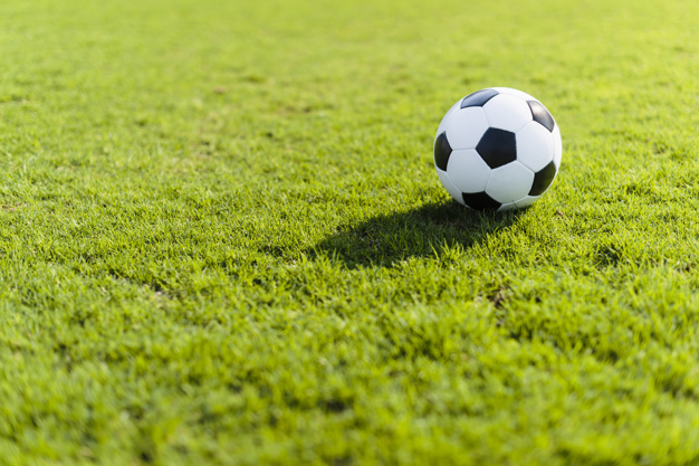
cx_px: 350
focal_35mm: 50
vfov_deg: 27.0
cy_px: 233
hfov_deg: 39.6
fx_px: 971
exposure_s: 1/400
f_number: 2
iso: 100
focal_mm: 50
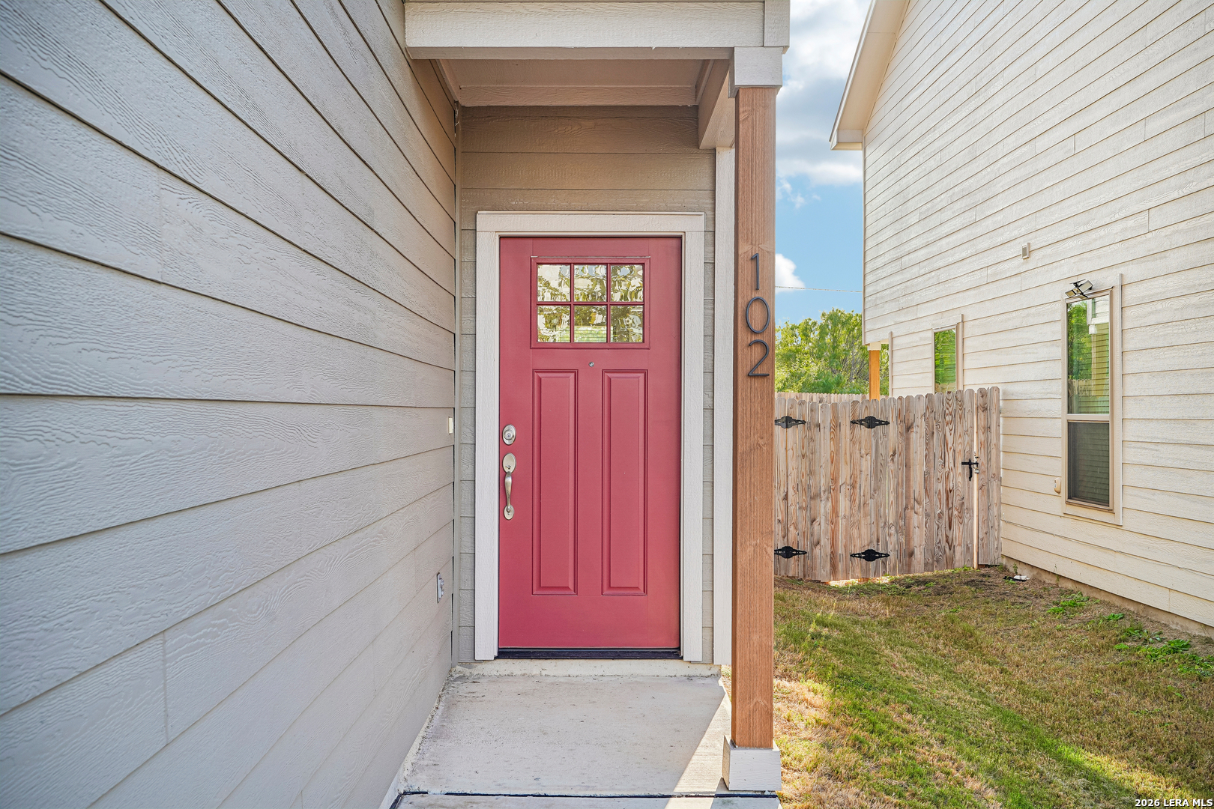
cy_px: 404
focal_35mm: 32
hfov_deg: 58.7
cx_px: 607
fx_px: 1079
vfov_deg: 41.1
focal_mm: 32
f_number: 8
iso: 100
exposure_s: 1/60
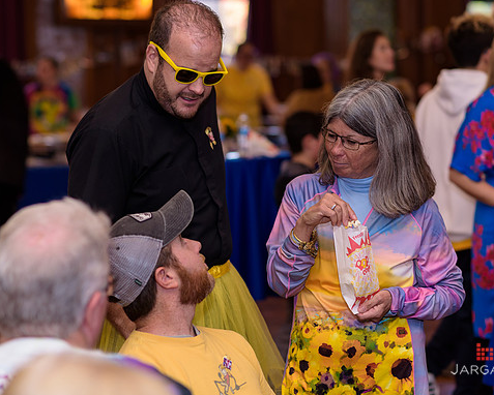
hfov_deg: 19.8
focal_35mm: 97
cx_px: 250
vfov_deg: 15.9
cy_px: 197
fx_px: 1419
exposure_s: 1/200
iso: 320
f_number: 2.5
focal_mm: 85
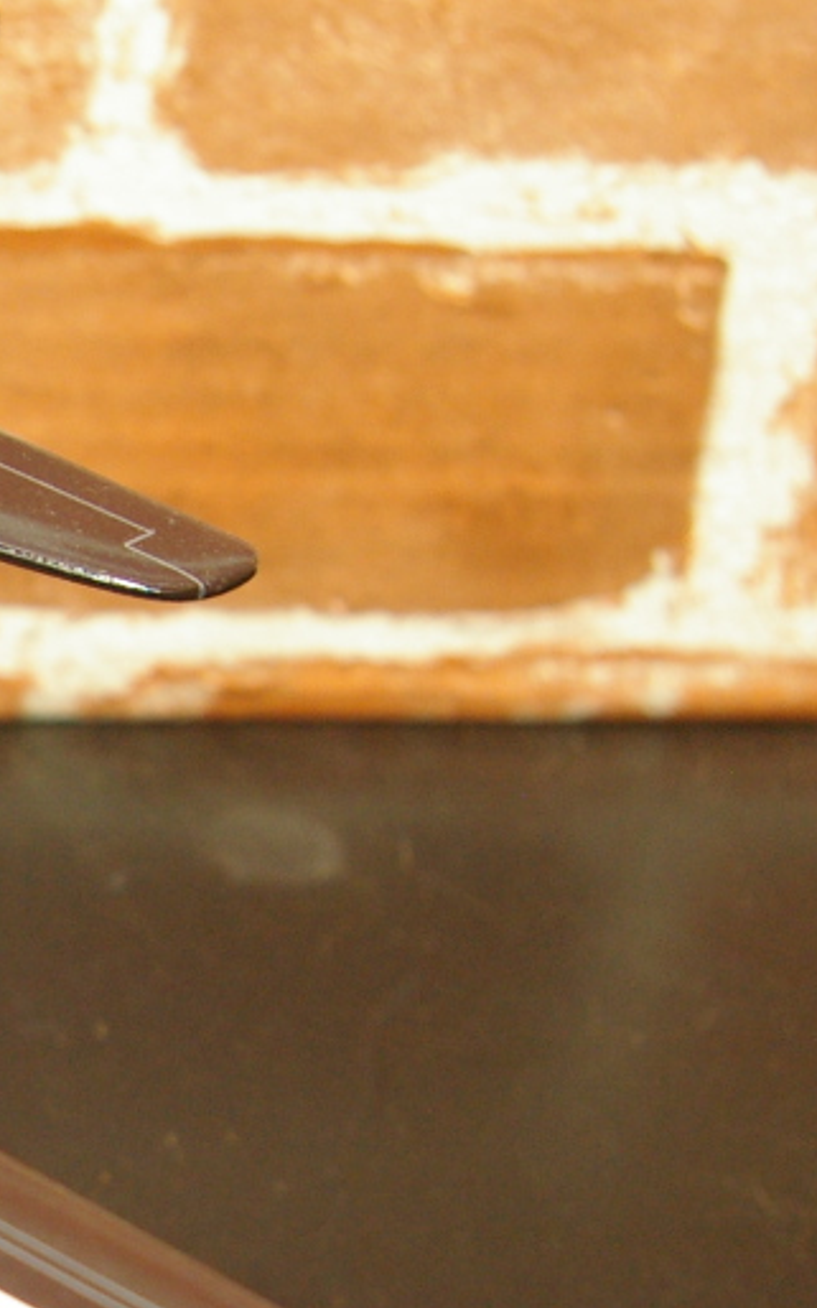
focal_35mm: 128
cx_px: -751
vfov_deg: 16.2
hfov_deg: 9.6
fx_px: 4563
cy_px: 990
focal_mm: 28
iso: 800
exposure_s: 1/15
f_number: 5.6
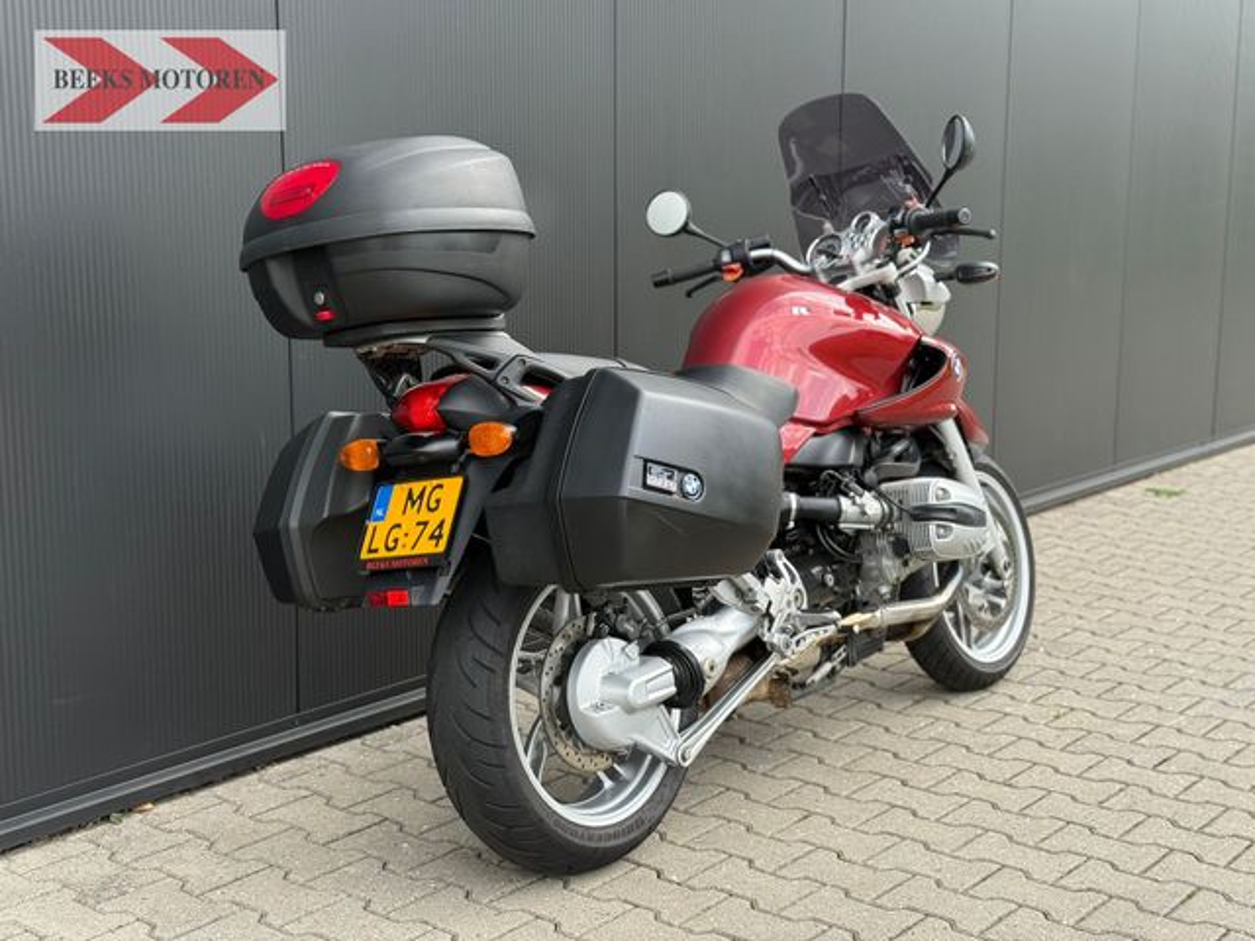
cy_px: 470
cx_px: 628
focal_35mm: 48
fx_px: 1740
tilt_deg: -9.3
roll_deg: -0.2
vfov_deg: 30.3
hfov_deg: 39.7
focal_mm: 6.76
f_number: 1.78
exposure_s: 1/1027
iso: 80
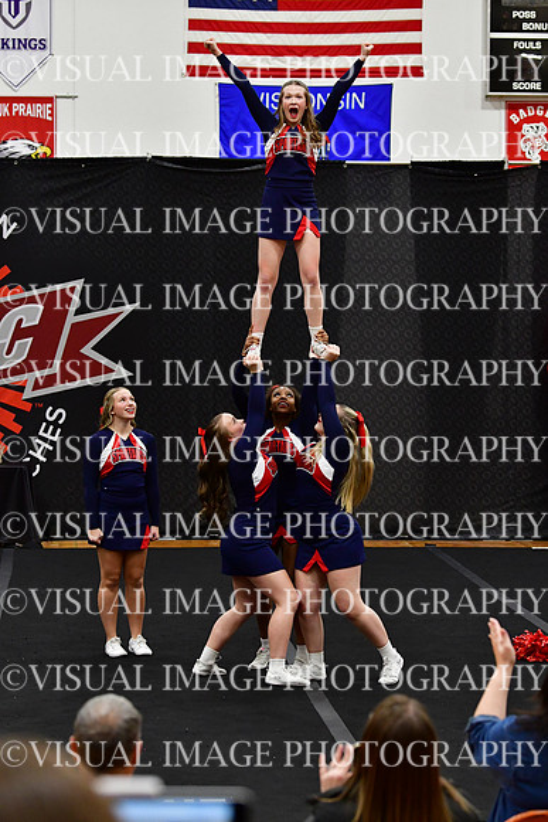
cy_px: 411
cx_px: 274
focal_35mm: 123
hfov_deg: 11.2
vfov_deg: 16.6
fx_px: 2807
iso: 4000
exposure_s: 1/500
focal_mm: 82
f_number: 4
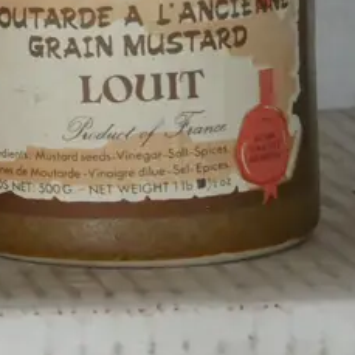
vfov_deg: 9.4
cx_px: -271
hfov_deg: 9.2
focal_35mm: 182
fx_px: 2112
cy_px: -112
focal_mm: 23
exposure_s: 1/50
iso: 3200
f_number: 5.1
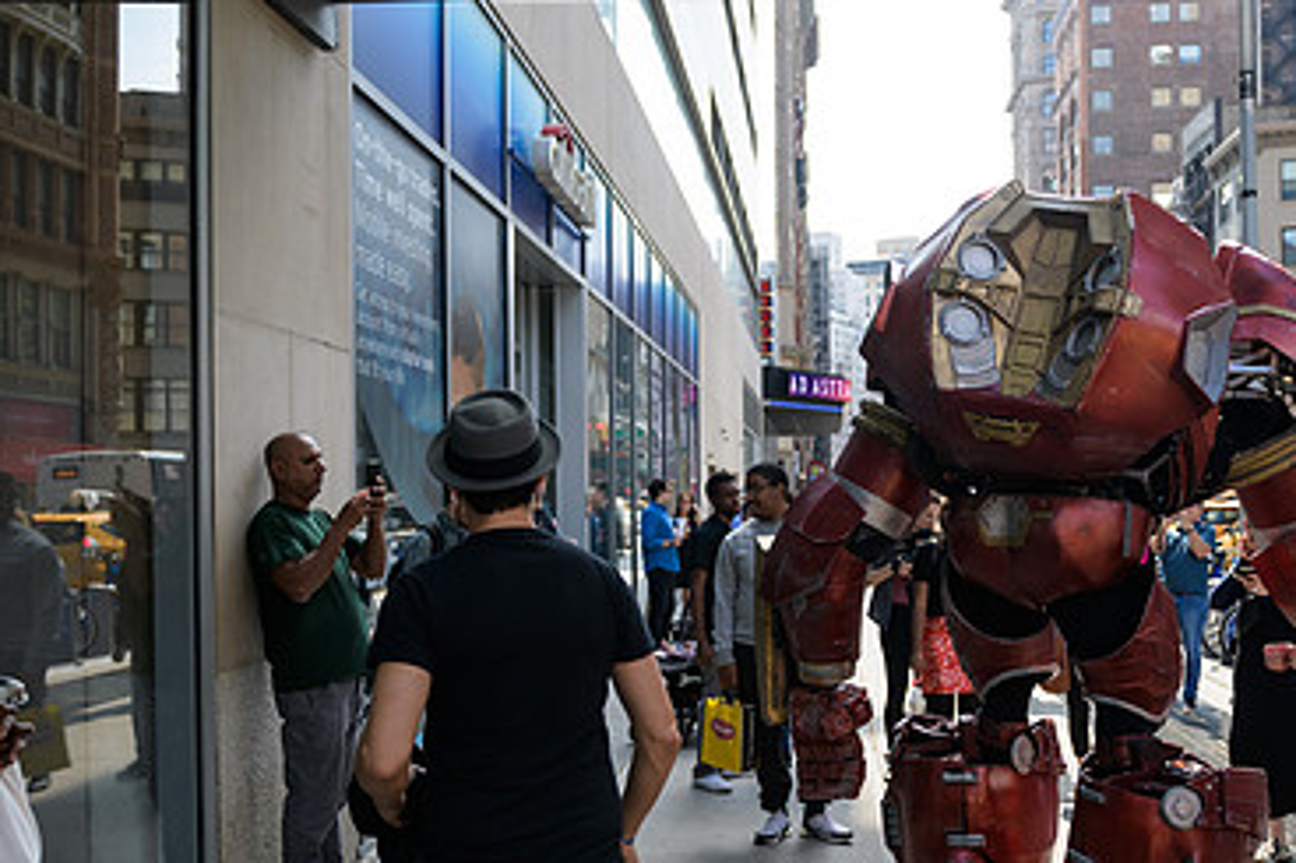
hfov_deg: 46.8
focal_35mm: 41
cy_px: 502
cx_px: 838
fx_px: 1475
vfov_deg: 32.5
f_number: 3.2
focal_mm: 26
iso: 200
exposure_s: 1/1250
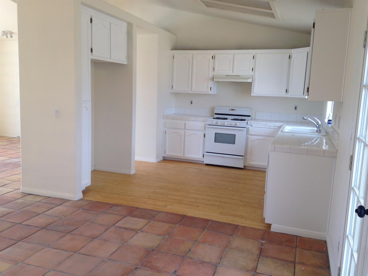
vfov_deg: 42.9
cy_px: 138
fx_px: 351
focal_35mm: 33
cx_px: 184
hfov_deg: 55.4
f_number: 2.4
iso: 50
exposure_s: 1/134
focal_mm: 4.12
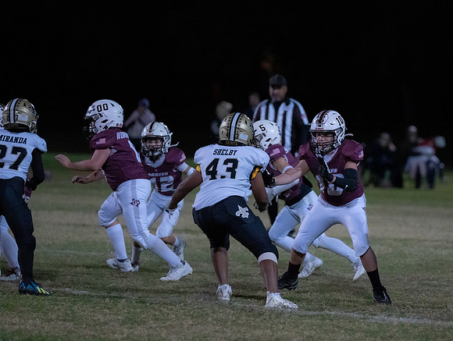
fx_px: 3757
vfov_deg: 5.2
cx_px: 318
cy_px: 130
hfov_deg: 6.9
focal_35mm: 287
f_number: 2.8
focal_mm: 200
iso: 10000
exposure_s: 1/1000
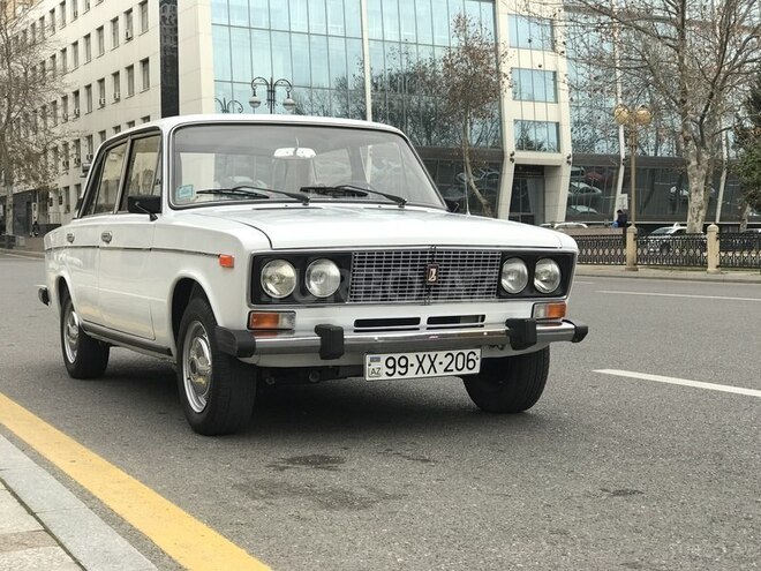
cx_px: 380
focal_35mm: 57
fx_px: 1253
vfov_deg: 25.7
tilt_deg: -2.0
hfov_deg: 33.8
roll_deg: +0.4
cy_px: 286
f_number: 2.8
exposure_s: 1/100
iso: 20
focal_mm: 6.6
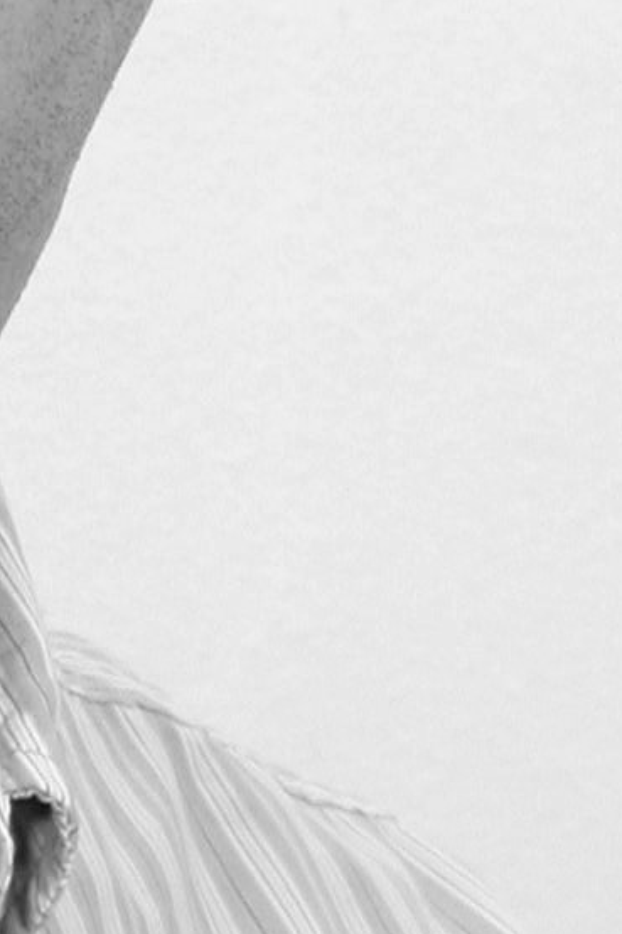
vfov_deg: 3.8
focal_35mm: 548
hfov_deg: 2.5
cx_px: -433
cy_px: -378
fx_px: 14210
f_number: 5.3
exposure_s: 1/60
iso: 100
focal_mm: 29.5
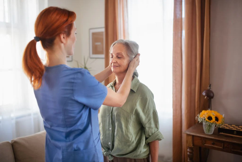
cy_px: 81
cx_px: 121
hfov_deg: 54.4
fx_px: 235
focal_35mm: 35
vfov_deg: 37.9
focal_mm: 35
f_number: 1.8
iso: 500
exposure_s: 1/250
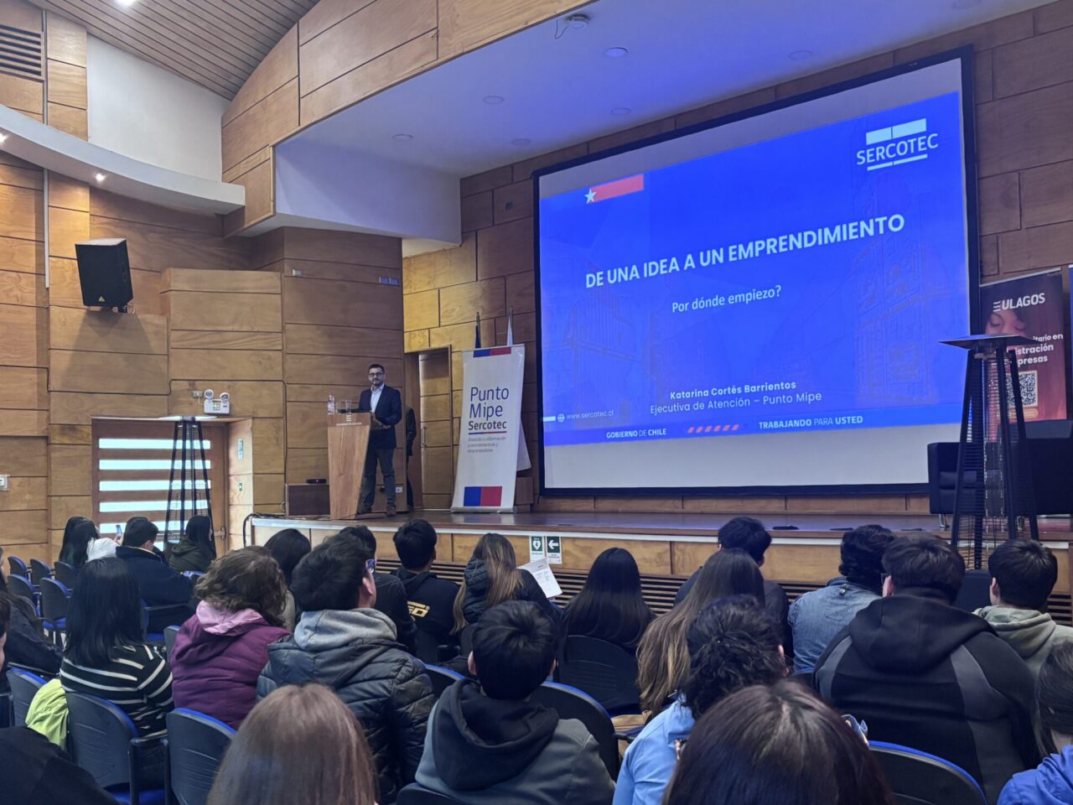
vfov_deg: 53.1
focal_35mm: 26
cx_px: 536
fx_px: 806
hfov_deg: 67.3
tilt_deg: +0.8
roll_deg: +0.9
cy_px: 402
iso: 500
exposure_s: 1/50
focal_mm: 5.96
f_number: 1.6
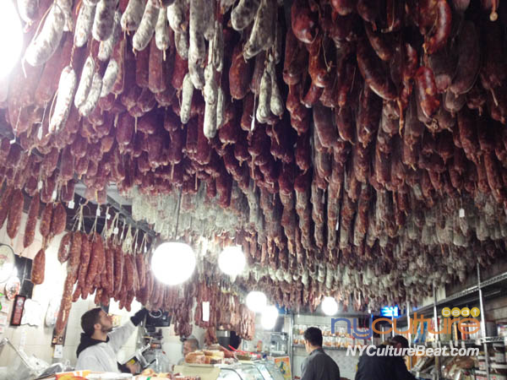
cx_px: 254
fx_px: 513
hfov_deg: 52.6
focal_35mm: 35
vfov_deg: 40.7
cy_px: 190
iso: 160
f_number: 2.4
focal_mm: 4.28
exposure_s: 1/20
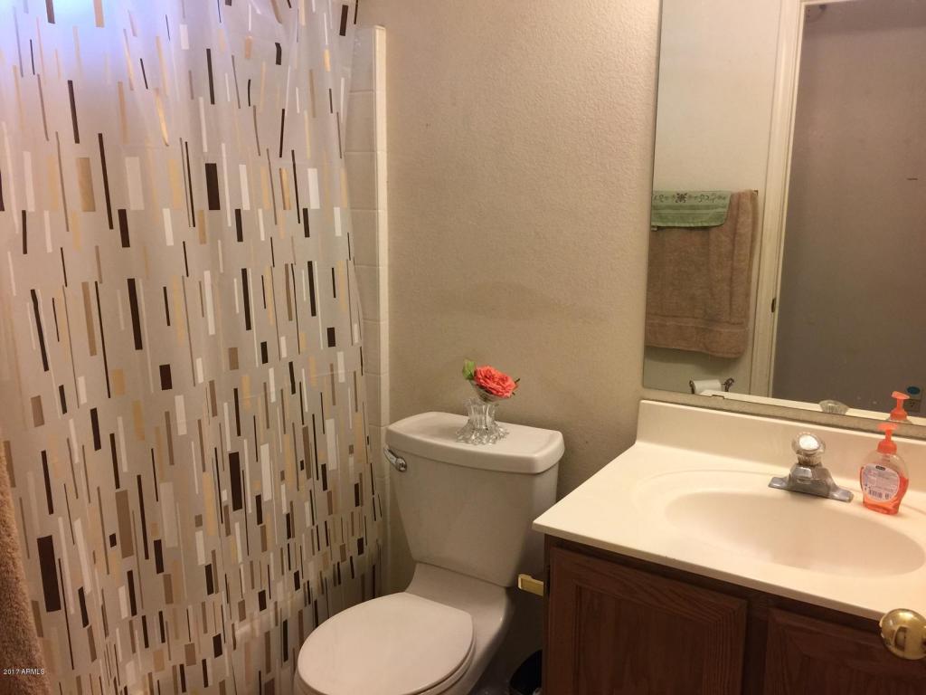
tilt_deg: -12.2
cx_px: 463
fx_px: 776
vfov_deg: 48.2
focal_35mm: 29
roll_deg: -0.9
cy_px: 348
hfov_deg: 61.7
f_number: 2.2
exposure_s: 1/30
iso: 50
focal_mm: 4.15
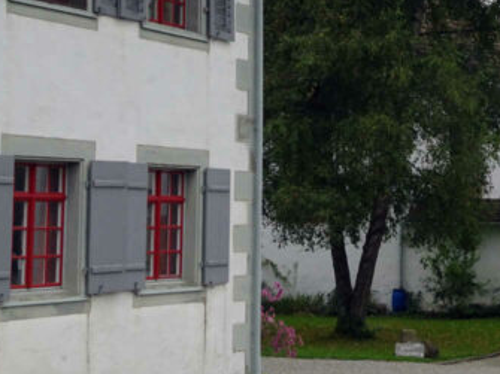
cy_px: 67
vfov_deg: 18.7
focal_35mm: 78
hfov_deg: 23.9
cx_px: 504
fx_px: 1126
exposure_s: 1/200
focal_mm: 5.79
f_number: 4
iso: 80
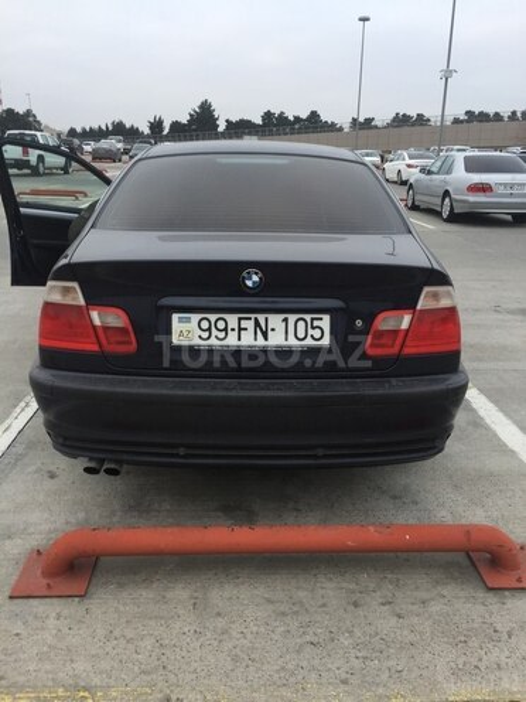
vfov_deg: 61.7
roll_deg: -0.5
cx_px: 263
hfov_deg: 48.2
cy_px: 351
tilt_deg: -17.7
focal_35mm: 29
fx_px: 588
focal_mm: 4.15
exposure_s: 1/50
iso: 32
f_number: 2.2
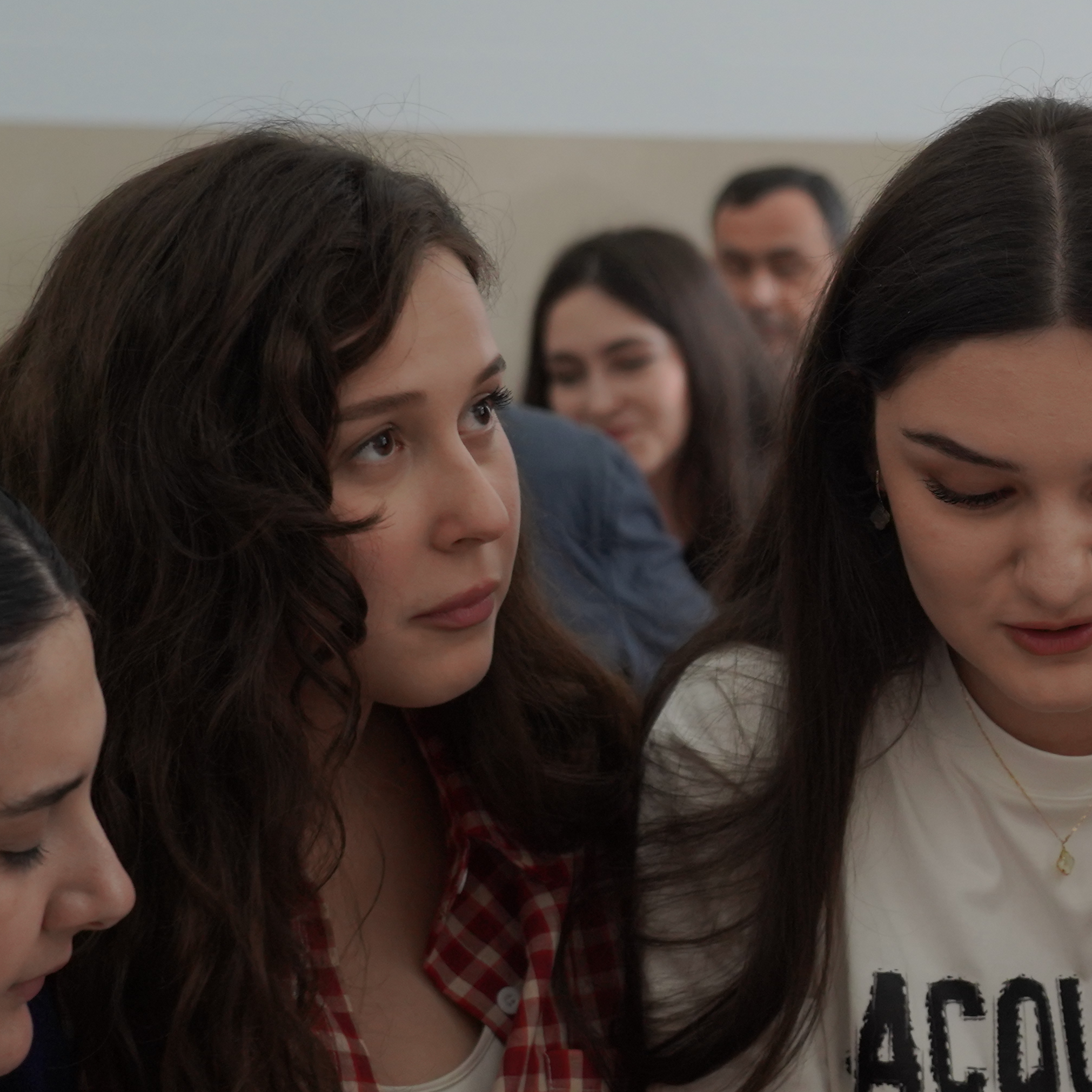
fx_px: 3962
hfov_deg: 15.2
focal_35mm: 111
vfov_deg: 15.7
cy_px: 621
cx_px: 1243
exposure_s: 1/160
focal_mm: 44
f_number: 4
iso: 1250
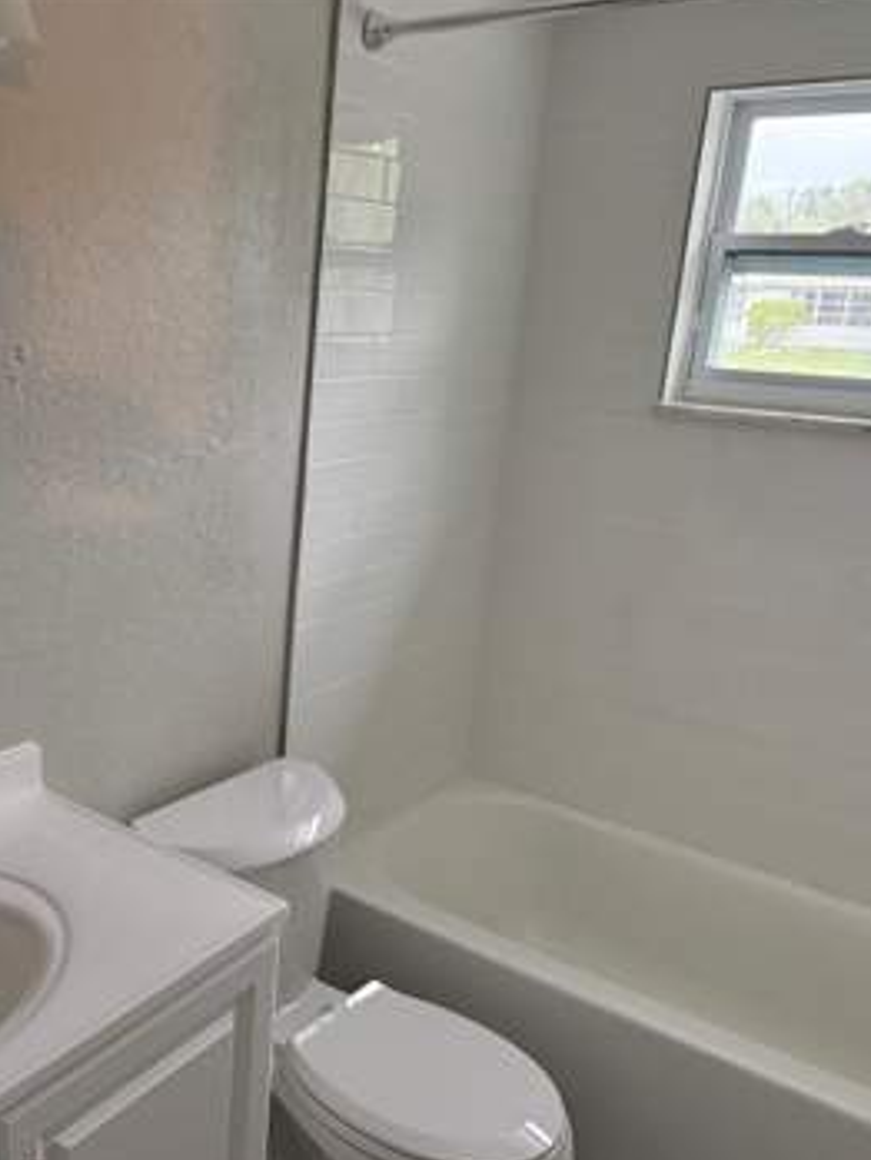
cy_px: 578
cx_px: 153
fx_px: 1106
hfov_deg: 40.9
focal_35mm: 33
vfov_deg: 55.3
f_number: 1.78
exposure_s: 1/40
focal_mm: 6.76
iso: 640
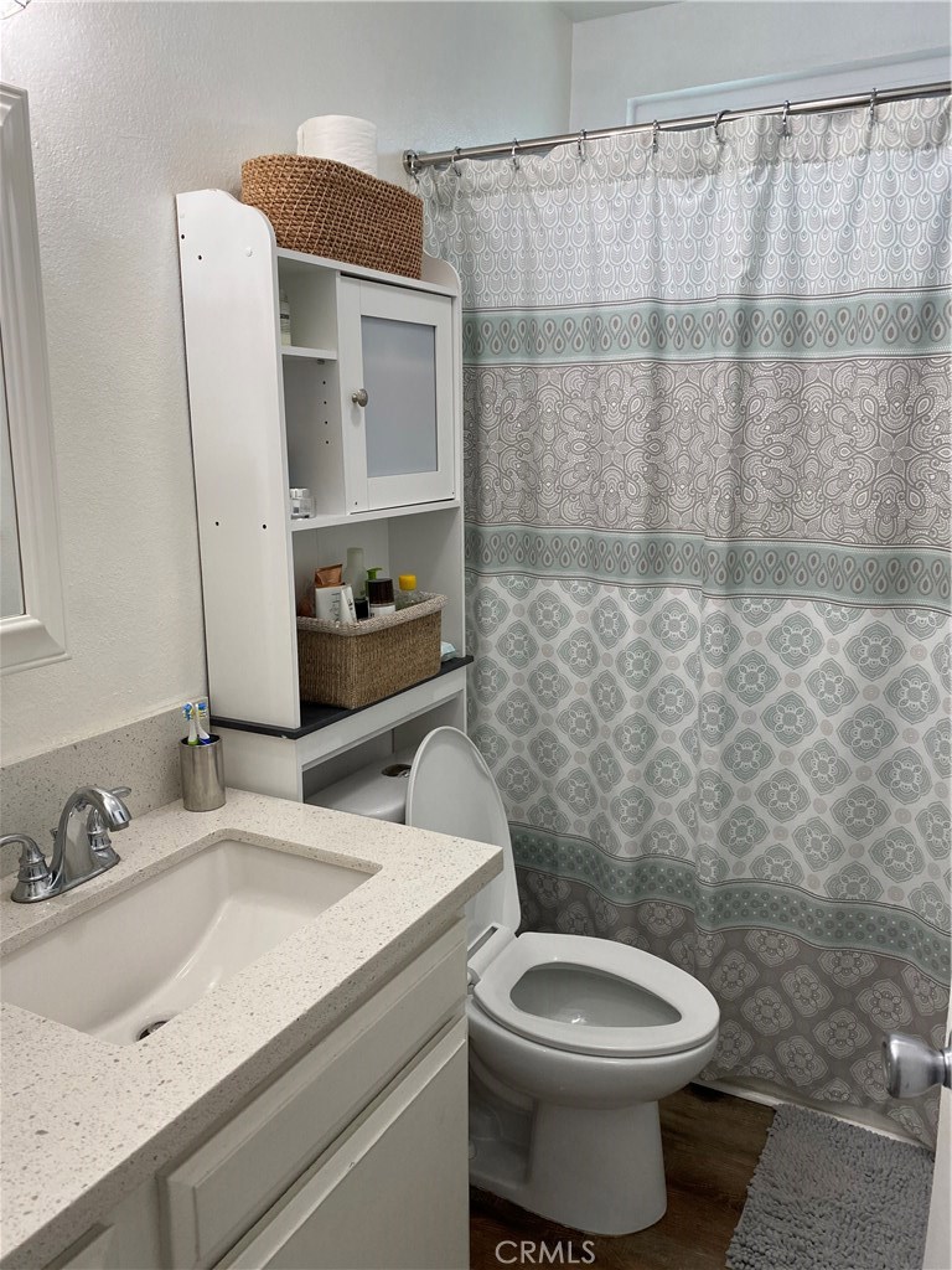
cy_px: 635
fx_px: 953
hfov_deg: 53.1
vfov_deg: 67.3
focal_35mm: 26
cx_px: 476
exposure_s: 1/120
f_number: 1.8
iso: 100
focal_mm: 4.25
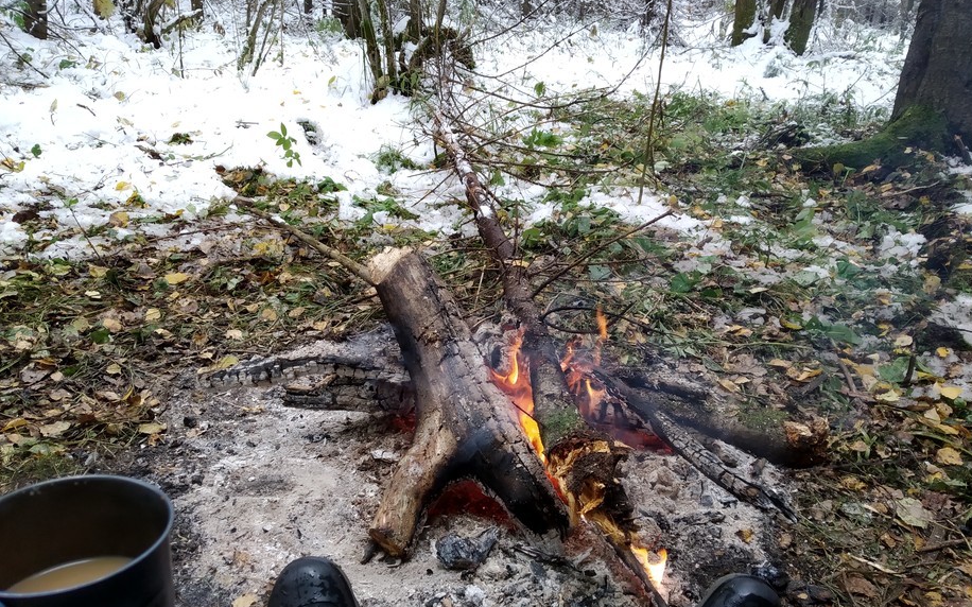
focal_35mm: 28
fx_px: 742
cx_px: 492
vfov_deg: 44.5
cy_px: 323
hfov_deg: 66.5
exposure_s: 1/100
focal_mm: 3.82
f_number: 2.2
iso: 200
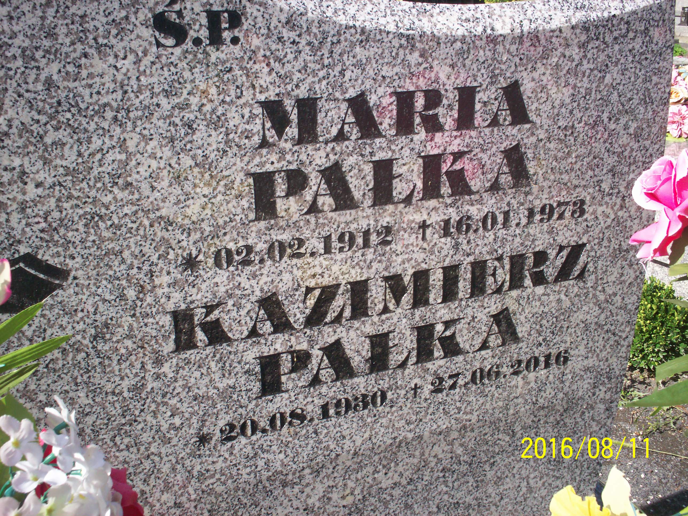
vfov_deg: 39.7
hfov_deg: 51.4
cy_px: 258
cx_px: 344
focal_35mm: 36
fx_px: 716
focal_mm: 6
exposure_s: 1/272
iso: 100
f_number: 4.5
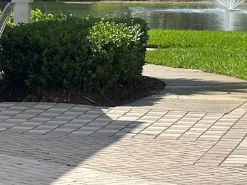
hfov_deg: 9.3
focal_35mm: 211
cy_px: -101
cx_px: 222
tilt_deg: +3.7
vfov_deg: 6.9
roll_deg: -0.9
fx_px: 1506
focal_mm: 6.86
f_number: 1.78
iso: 64
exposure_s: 1/3876
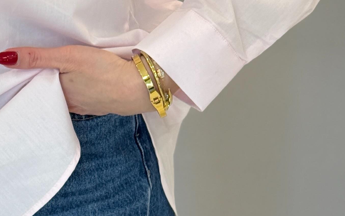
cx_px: 11
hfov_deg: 13.7
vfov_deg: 8.4
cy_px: -167
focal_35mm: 151
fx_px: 1420
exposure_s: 1/223
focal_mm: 6.76
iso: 200
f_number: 1.78
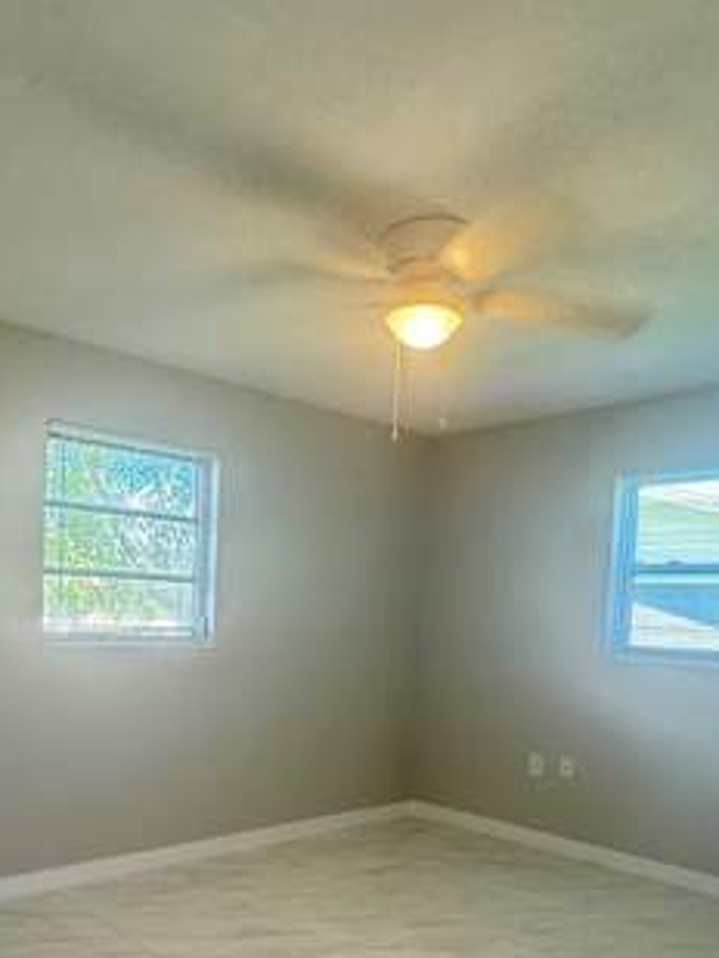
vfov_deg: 59.6
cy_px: 667
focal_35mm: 29
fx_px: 803
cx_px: 267
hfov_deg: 47.8
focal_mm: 2.22
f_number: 2.2
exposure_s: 1/60
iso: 250
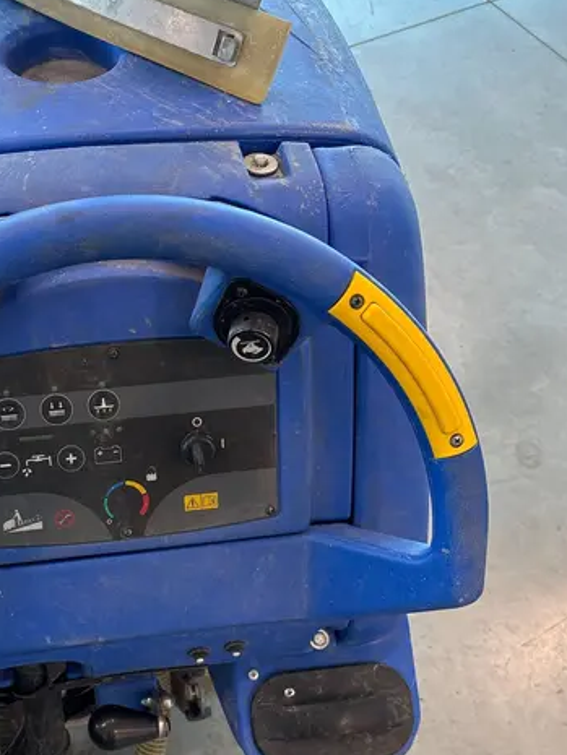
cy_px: 468
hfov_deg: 34.4
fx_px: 895
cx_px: 145
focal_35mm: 41
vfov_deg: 45.4
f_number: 1.6
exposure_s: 1/120
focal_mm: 5.96
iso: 160
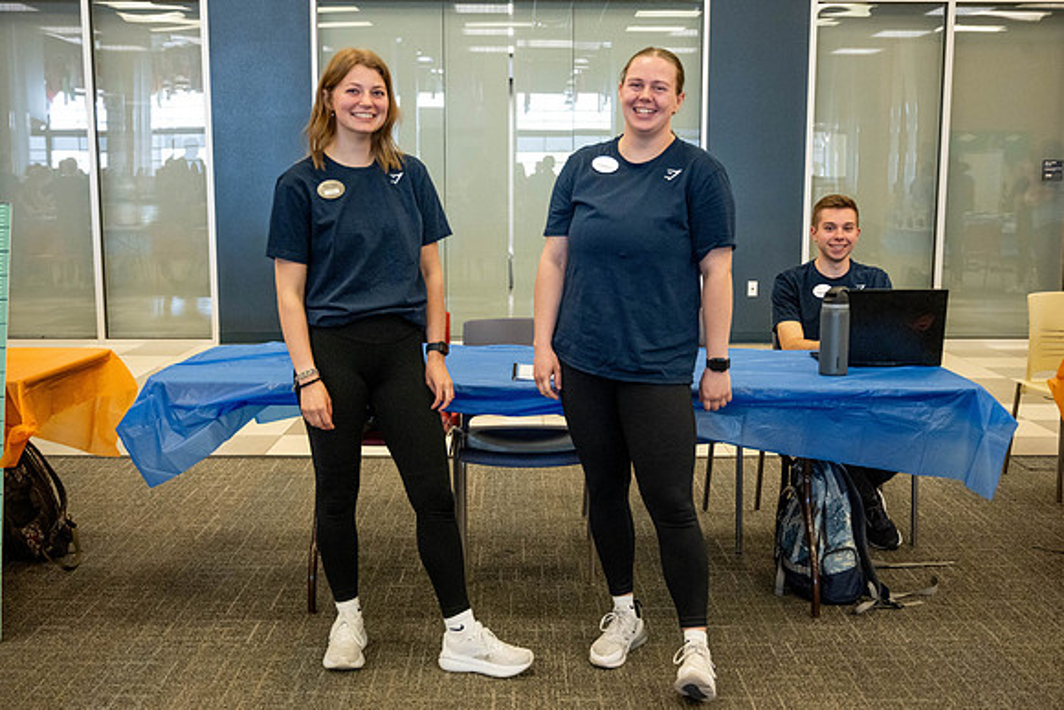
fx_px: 1150
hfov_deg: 49.6
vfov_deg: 34.3
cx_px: 545
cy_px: 349
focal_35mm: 39
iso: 2000
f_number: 4
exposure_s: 1/200
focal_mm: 38
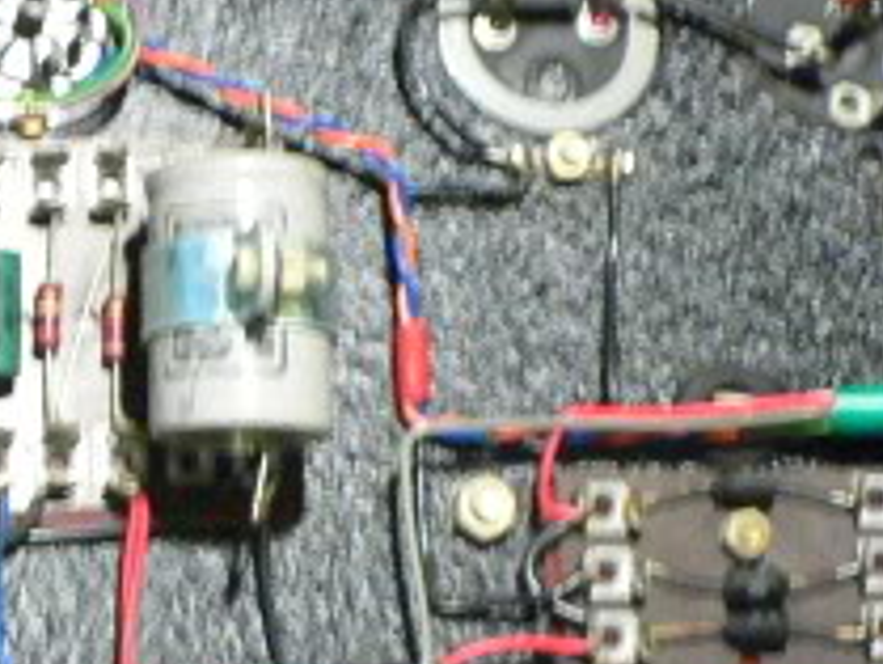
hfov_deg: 14.5
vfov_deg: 11.4
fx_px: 3318
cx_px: -258
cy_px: 402
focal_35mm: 130
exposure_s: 1/4
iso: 200
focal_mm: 6.3
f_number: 2.8
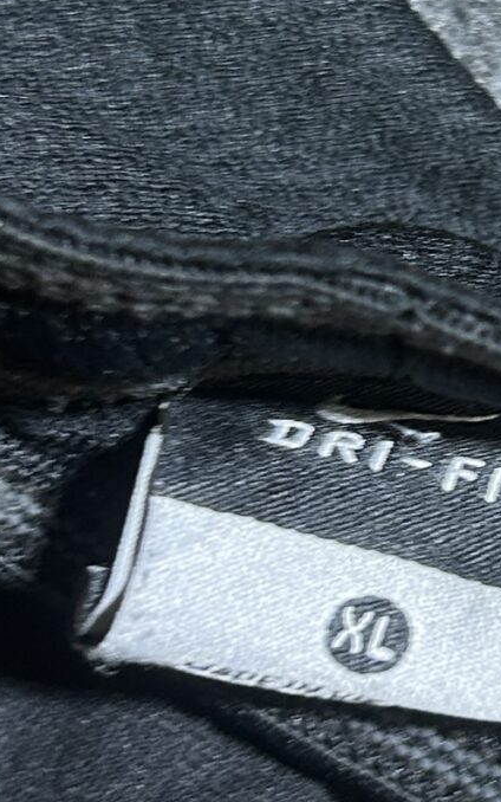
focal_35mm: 104
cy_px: 310
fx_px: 2271
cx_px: 542
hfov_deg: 12.4
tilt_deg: -48.4
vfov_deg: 20.0
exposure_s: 1/50
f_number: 1.5
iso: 125
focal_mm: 5.7
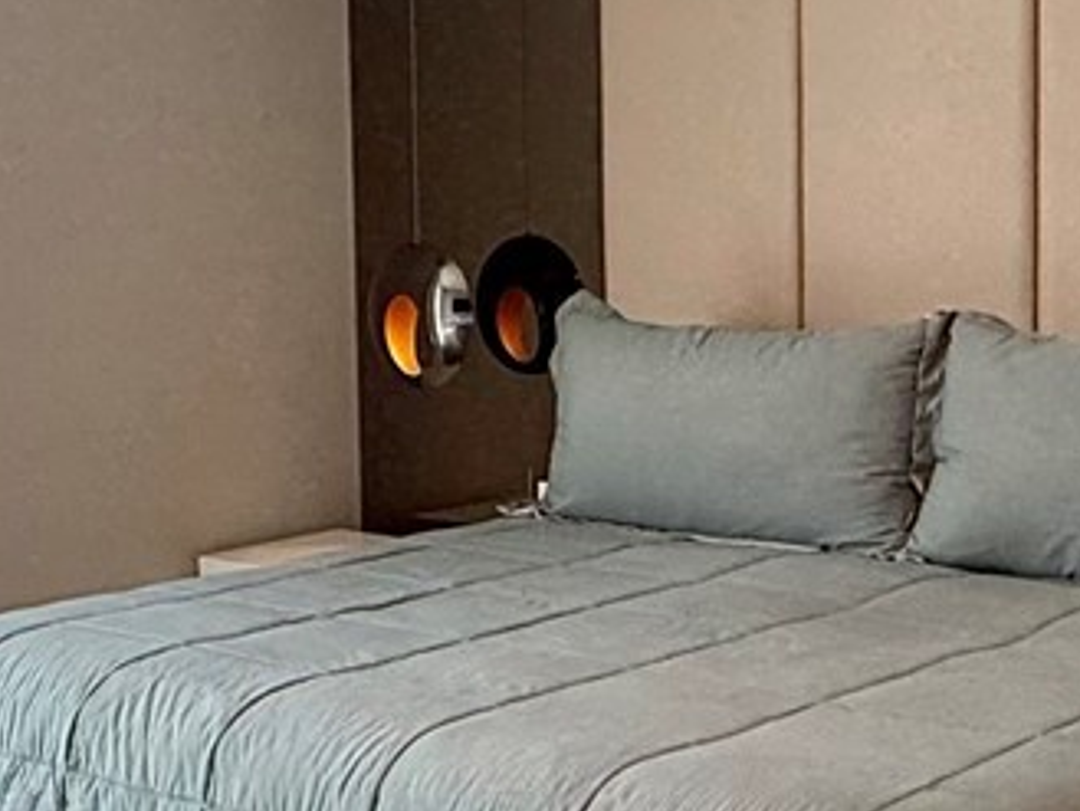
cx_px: 417
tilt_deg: -5.0
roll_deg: +0.8
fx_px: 2122
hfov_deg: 28.5
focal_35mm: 68
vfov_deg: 21.6
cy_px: 371
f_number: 2.2
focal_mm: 2.22
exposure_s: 1/219
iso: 64
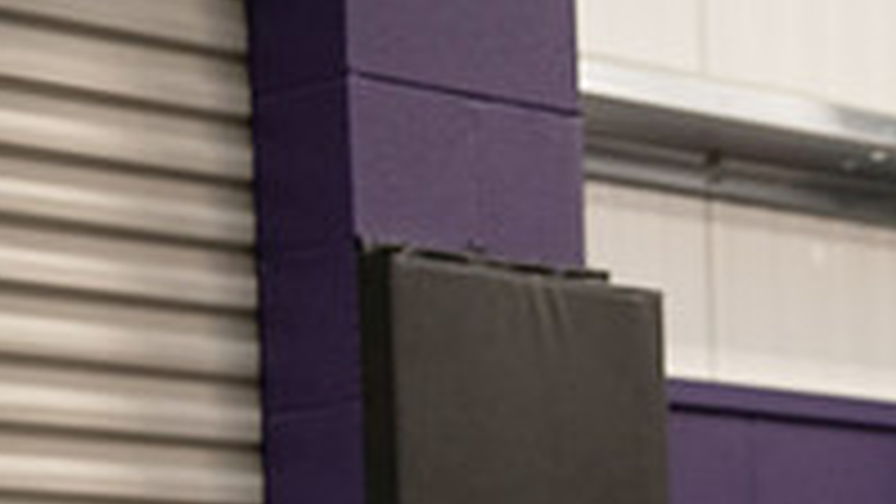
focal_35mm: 168
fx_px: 3992
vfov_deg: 7.1
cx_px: 1162
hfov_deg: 12.4
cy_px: 835
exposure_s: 1/160
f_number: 3.5
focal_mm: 55
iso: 2000
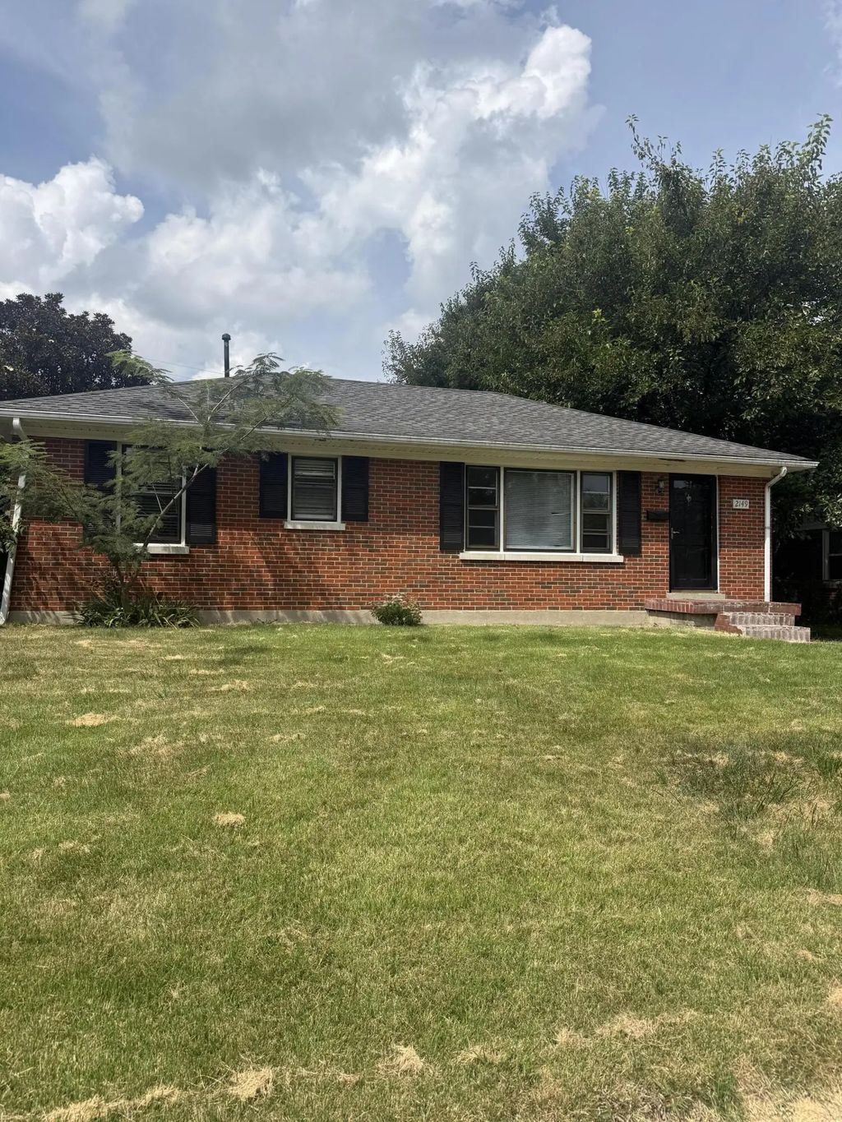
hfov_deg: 56.8
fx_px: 778
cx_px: 421
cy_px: 561
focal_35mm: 24
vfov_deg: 71.6
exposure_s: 1/5319
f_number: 1.78
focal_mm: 6.76
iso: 80
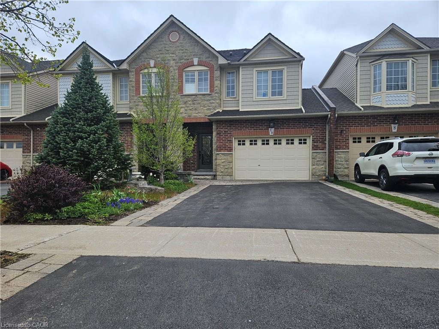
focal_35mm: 23
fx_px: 292
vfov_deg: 58.9
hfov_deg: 73.9
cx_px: 220
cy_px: 164
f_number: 1.8
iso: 25
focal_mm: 5.4
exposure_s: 1/219
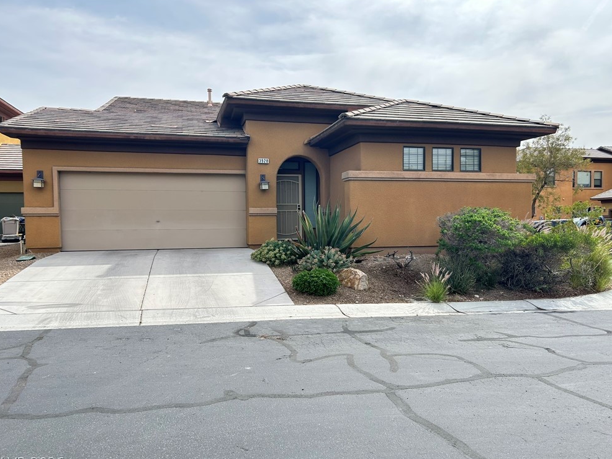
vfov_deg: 51.4
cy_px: 234
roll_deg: +0.2
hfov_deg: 65.3
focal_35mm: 27
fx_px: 477
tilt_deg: -1.4
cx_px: 315
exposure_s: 1/1901
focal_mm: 5.7
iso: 50
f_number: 1.5
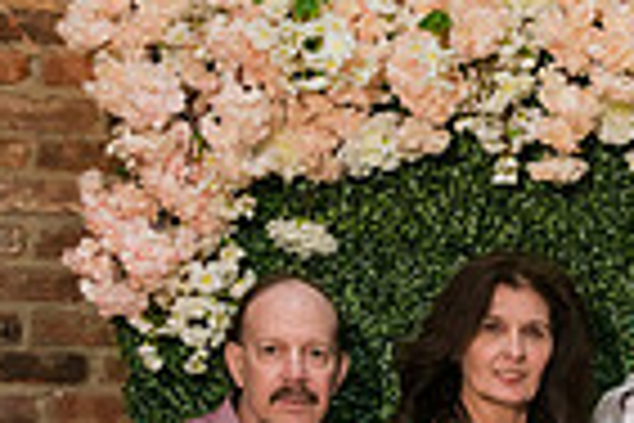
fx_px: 2536
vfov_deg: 9.3
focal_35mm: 144
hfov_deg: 13.6
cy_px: 641
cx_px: 881
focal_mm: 35
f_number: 5.6
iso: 1600
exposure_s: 1/125
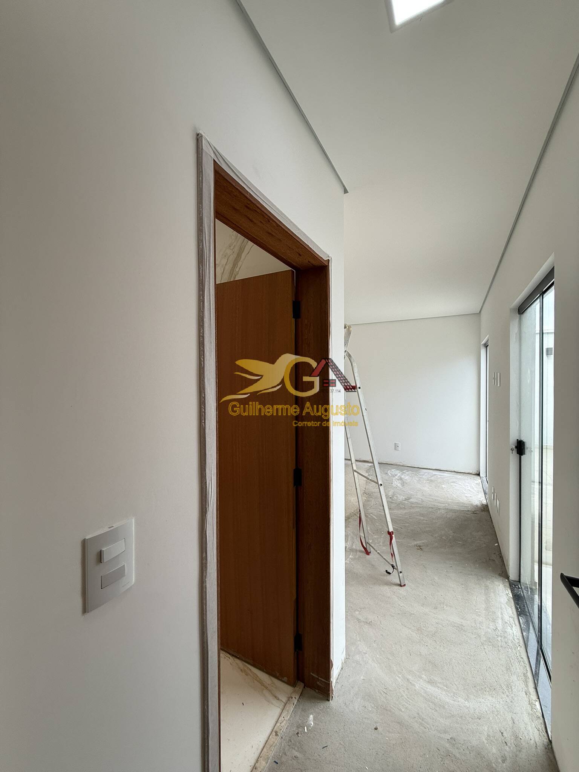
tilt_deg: -0.6
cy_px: 386
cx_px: 290
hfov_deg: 85.7
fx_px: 312
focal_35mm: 14
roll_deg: -0.3
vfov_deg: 102.1
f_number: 2.2
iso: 50
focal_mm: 2.22
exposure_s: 1/120
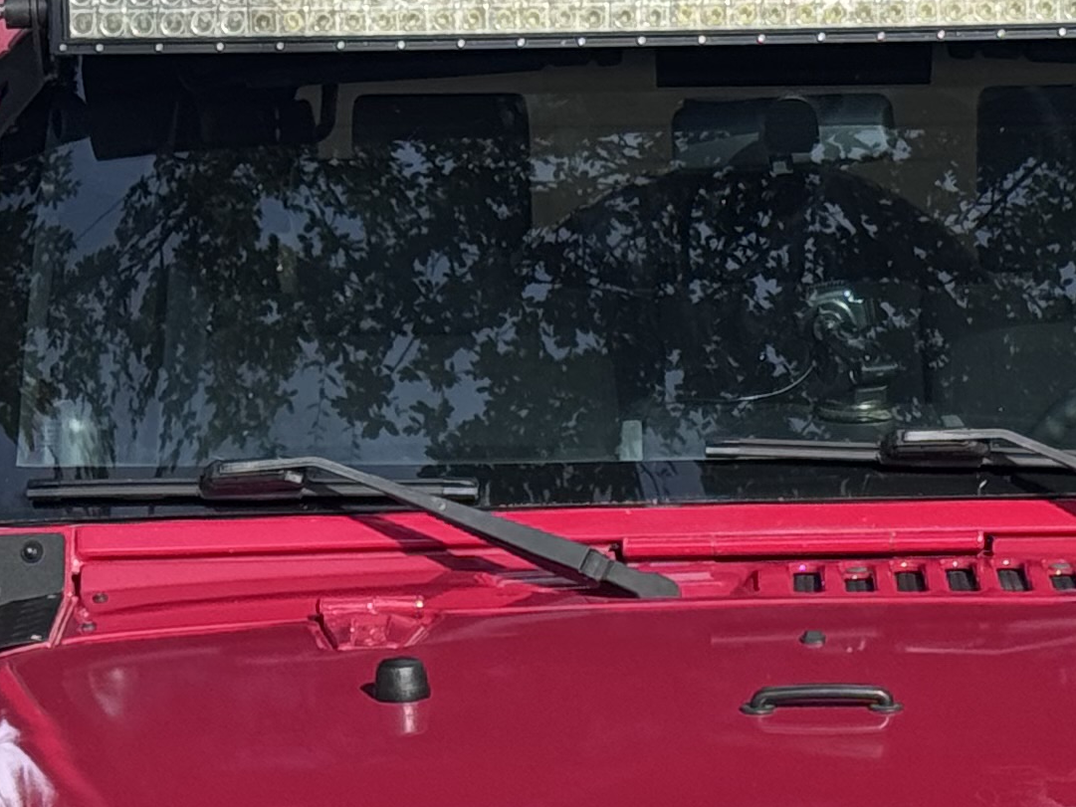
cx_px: 841
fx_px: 5565
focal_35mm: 179
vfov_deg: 8.1
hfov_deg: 11.0
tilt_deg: -8.2
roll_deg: +0.3
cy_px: 1200
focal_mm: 6.76
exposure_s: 1/900
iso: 64
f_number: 1.78
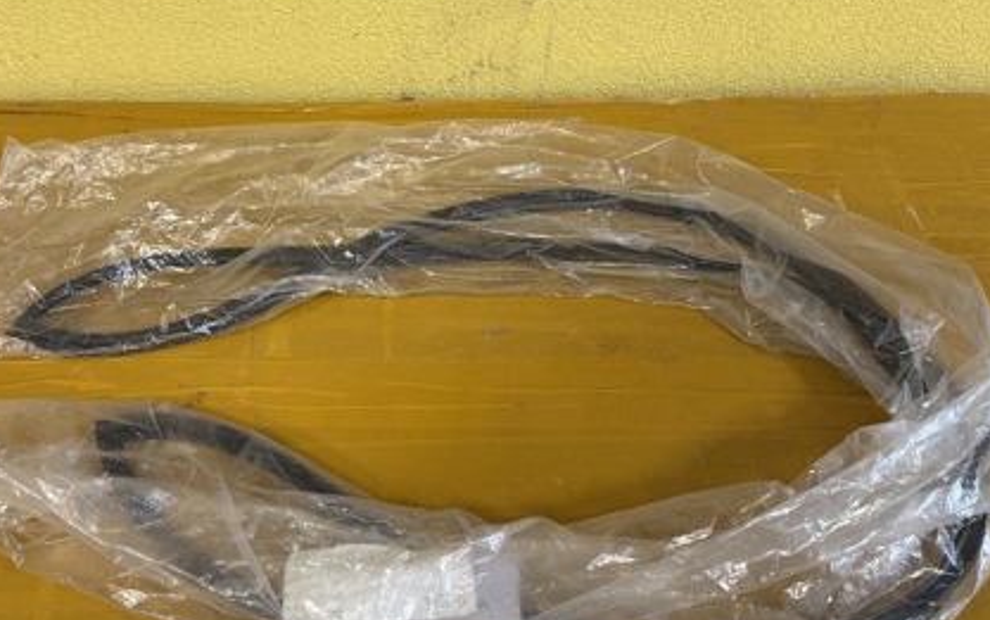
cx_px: 444
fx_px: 1053
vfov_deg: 32.4
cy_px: 192
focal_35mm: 39
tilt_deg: -44.6
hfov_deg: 50.3
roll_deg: -1.6
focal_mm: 6.76
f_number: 1.78
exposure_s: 1/50
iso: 125
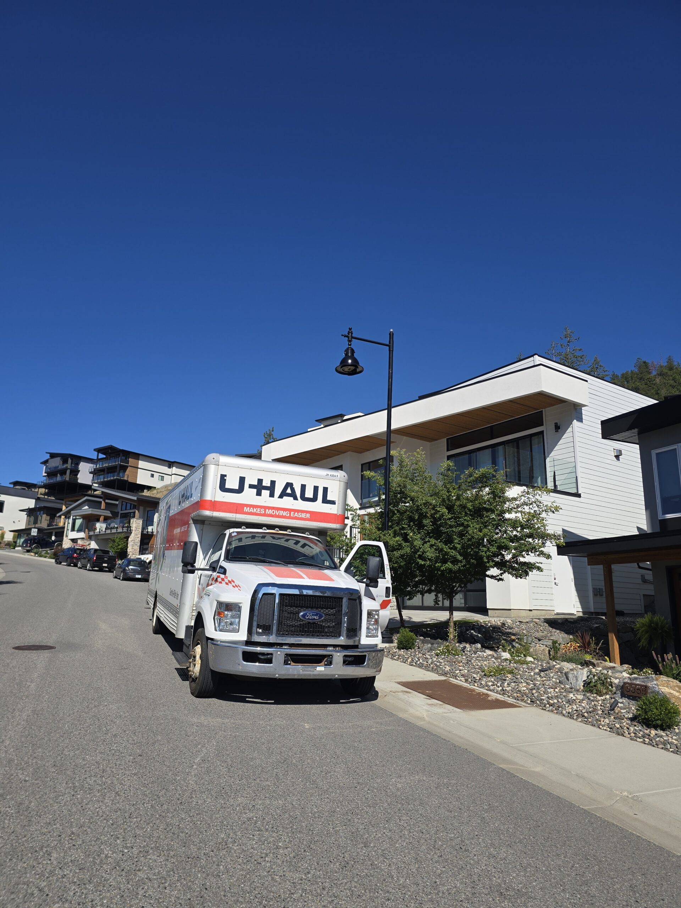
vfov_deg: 73.9
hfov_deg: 58.9
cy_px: 454
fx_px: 603
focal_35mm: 23
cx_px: 340
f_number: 1.7
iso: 12
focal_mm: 6.3
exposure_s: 1/1325
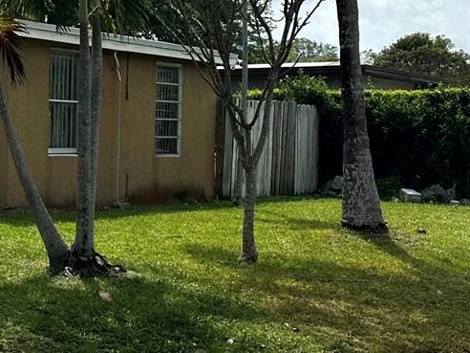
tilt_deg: +2.7
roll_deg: -0.6
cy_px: 120
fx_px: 1059
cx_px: -174
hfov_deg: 22.0
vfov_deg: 18.8
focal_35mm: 78
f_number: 1.78
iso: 80
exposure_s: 1/8929
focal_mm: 6.86
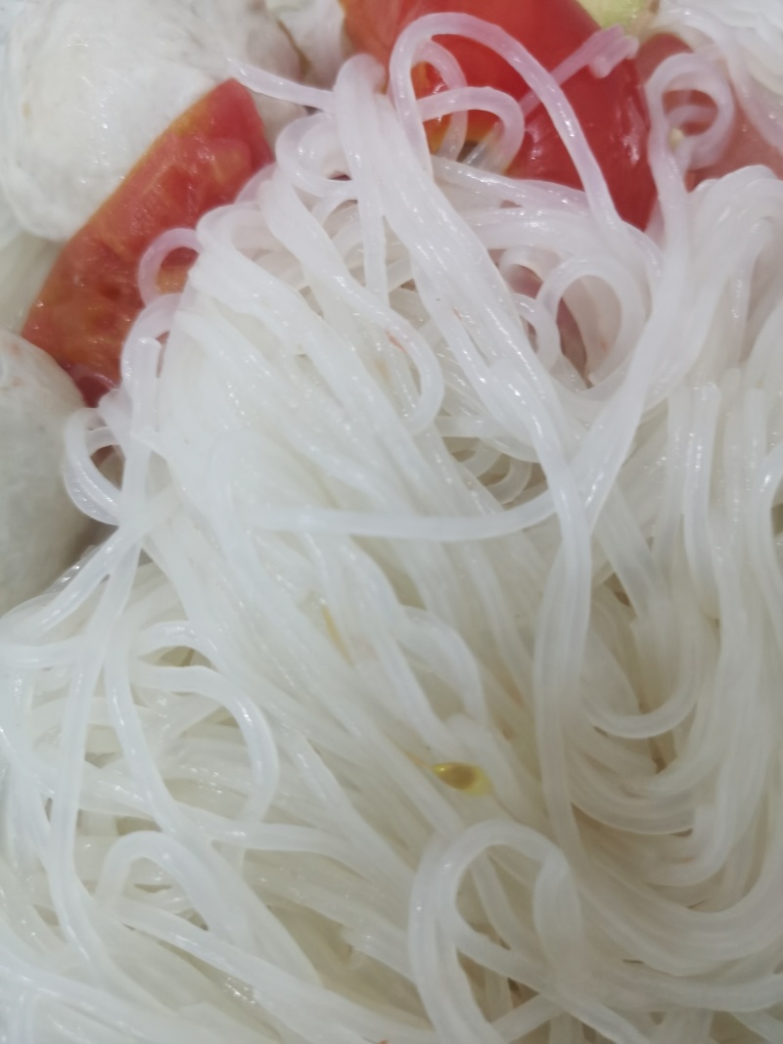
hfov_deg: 51.3
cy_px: 522
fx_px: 814
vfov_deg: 65.3
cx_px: 392
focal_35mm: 27
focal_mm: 5.58
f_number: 1.8
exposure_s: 1/50
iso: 250
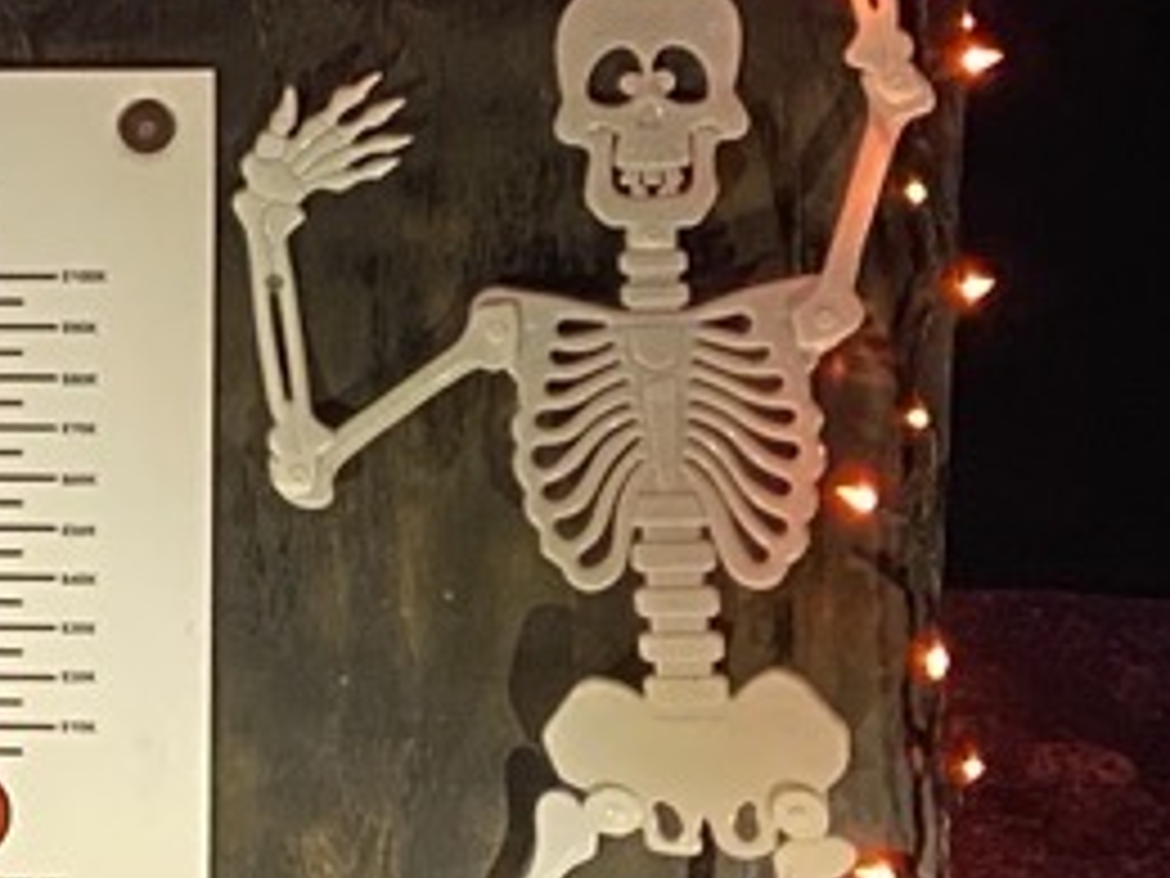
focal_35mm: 150
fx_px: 5070
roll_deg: -1.3
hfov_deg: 11.9
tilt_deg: -17.1
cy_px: 101
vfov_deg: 9.8
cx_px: -1120
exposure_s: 1/30
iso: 1000
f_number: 1.8
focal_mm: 4.25
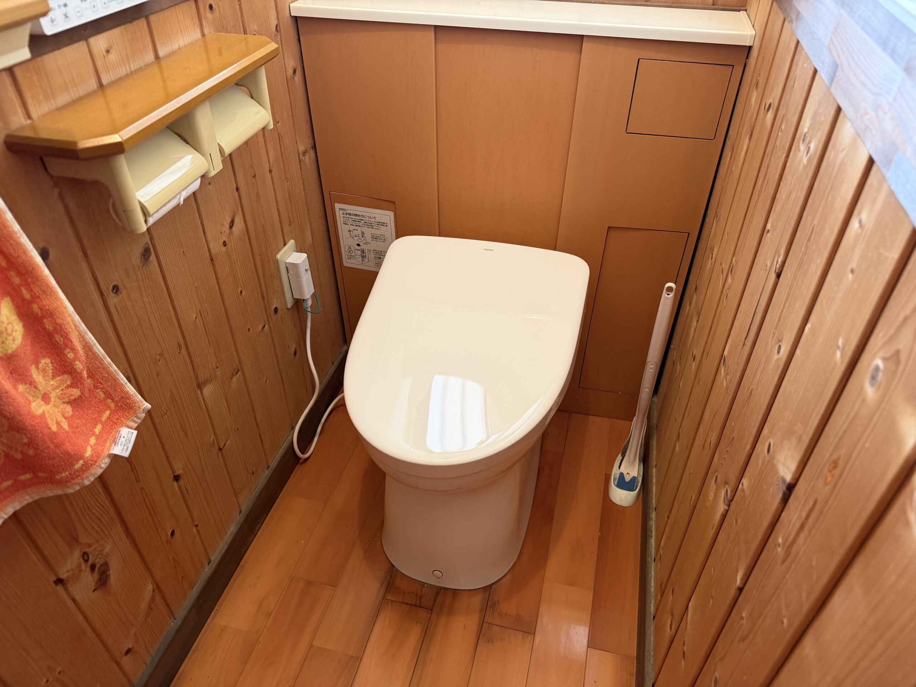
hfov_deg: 71.6
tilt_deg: -38.4
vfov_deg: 56.8
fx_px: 635
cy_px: 344
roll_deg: -0.2
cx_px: 458
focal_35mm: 24
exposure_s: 1/60
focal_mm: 6.76
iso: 250
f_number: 1.78
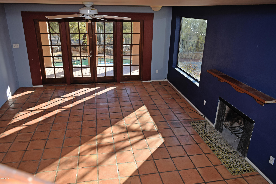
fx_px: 207
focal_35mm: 27
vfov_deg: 47.9
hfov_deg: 67.4
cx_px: 138
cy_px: 92
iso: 110
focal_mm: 18
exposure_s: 1/125
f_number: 5.6
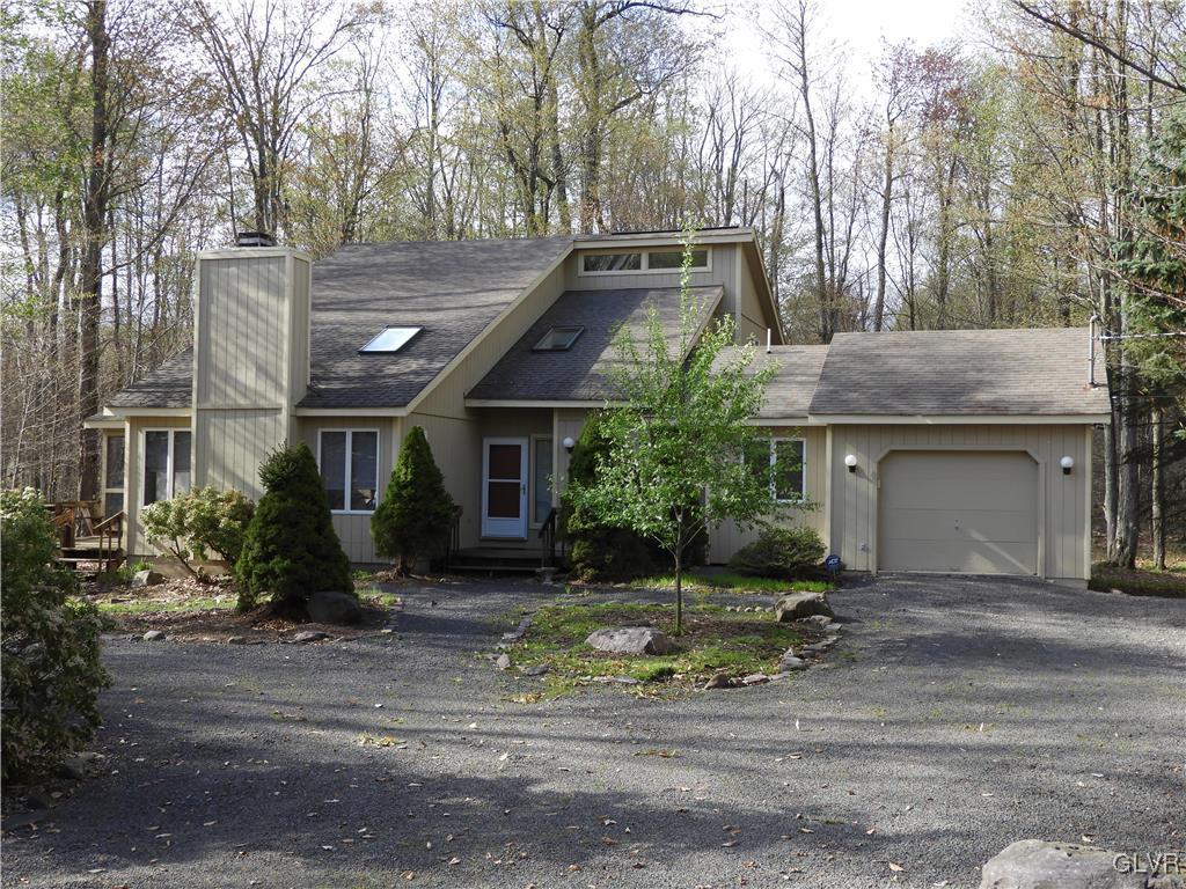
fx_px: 1370
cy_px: 444
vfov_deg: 36.0
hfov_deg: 46.8
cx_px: 593
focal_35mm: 40
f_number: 3.8
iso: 100
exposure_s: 1/250
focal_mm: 7.2
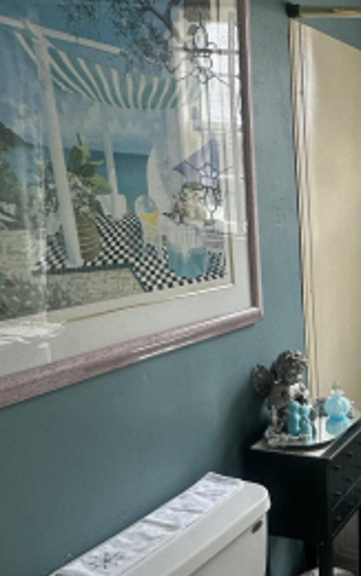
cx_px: 494
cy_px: 376
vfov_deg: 50.7
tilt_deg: -17.9
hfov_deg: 27.1
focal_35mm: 38
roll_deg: -4.4
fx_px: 597
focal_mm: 2.22
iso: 64
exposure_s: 1/120
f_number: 2.2
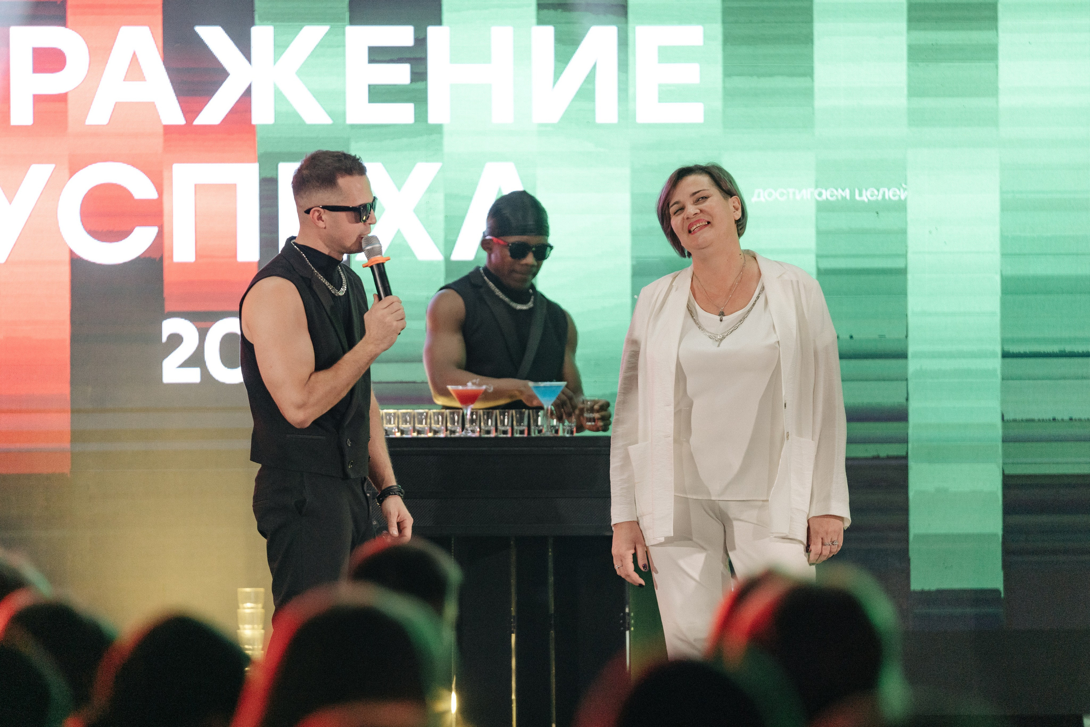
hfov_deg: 10.3
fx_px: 6055
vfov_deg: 6.9
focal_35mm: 200
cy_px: 364
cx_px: 545
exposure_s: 1/320
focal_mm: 200
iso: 2500
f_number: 2.8
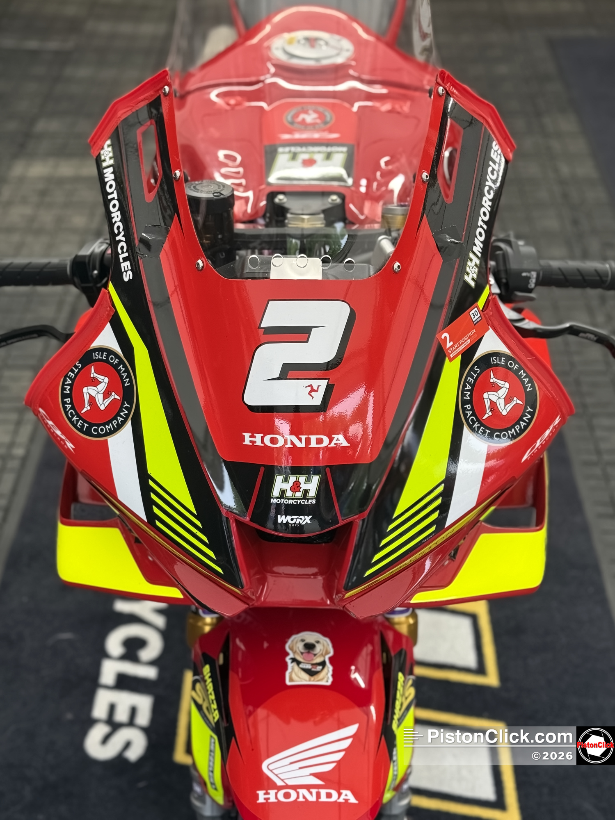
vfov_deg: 39.7
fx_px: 1138
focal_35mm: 48
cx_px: 308
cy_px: 410
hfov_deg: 30.3
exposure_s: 1/50
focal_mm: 6.8
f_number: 1.8
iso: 50
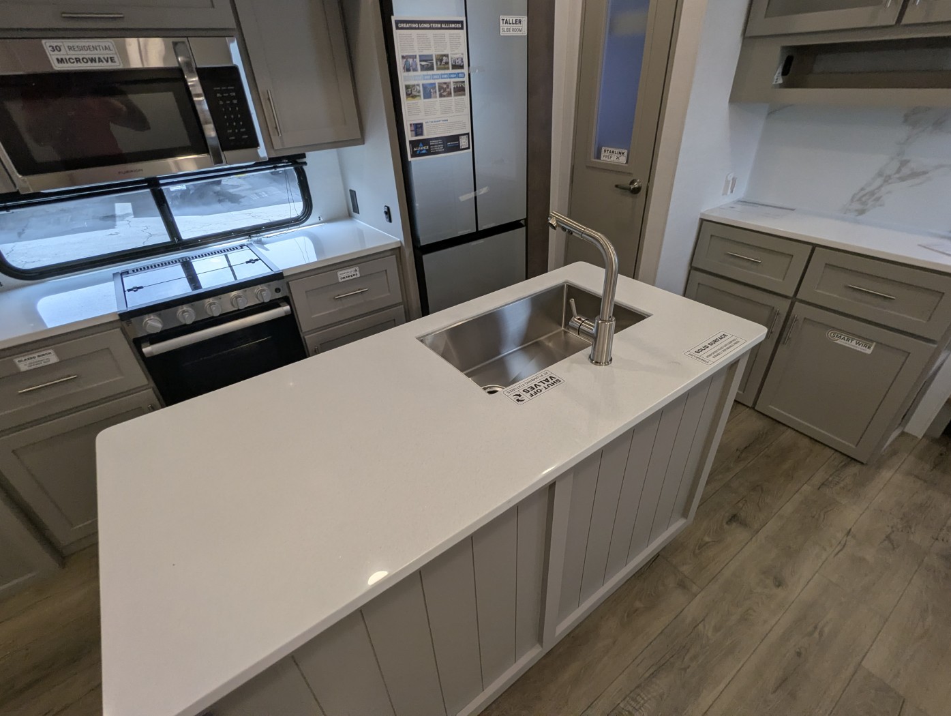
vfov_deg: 78.2
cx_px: 476
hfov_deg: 94.4
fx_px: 440
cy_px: 358
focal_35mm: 16
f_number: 2.2
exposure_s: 1/131
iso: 88
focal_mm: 2.35
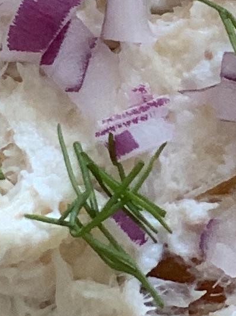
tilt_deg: -63.3
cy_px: -559
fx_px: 3548
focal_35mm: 390
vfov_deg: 4.9
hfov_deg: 3.8
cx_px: 362
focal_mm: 6
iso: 64
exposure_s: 1/60
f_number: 2.4
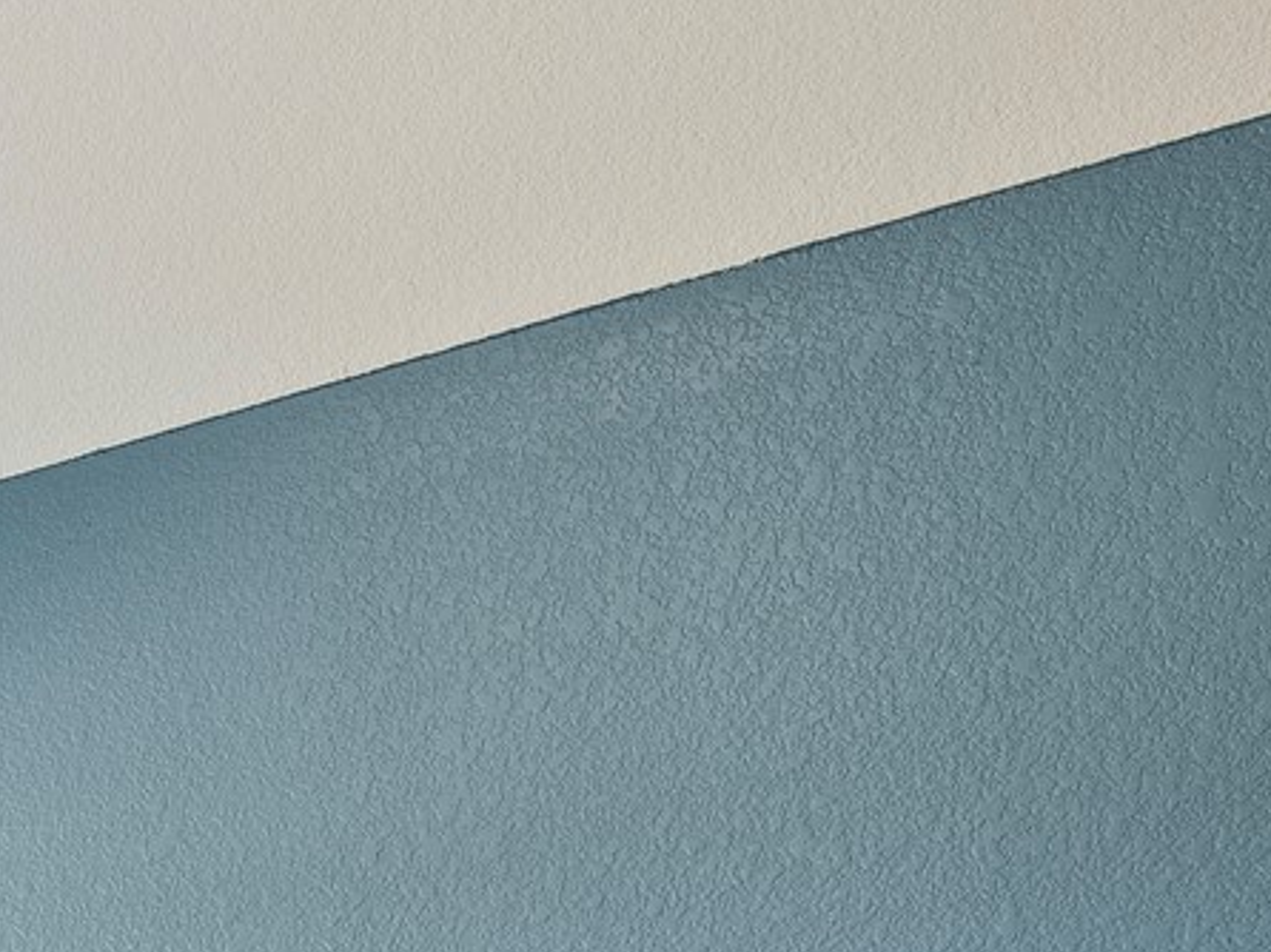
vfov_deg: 17.6
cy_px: 1437
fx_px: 2752
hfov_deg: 17.6
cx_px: -1337
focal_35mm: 75
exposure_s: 1/2
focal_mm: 16
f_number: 6.3
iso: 125
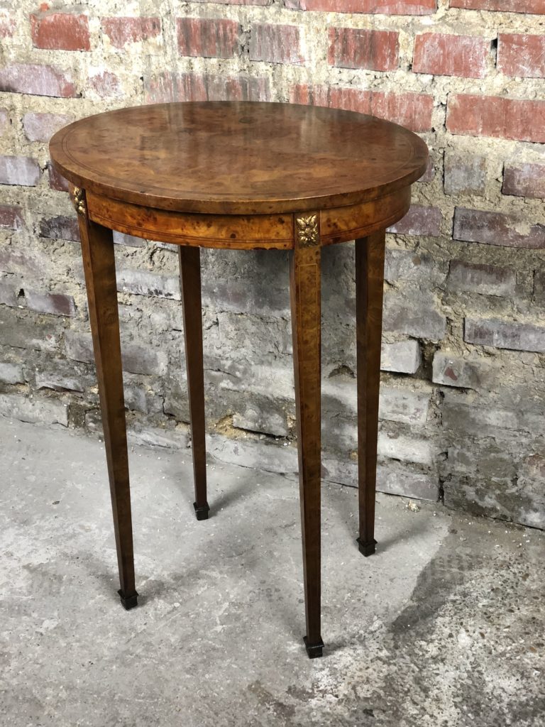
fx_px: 1092
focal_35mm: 52
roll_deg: +2.7
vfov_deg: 36.8
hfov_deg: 28.0
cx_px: 272
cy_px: 364
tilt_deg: -27.9
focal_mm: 6
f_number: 2.4
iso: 125
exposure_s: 1/25
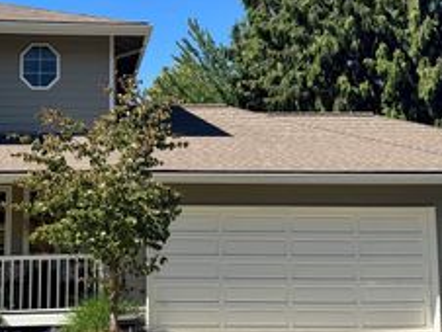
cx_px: 129
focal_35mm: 53
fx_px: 677
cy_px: 142
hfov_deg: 35.6
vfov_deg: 27.5
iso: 80
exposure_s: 1/3413
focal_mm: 6.76
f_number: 1.78
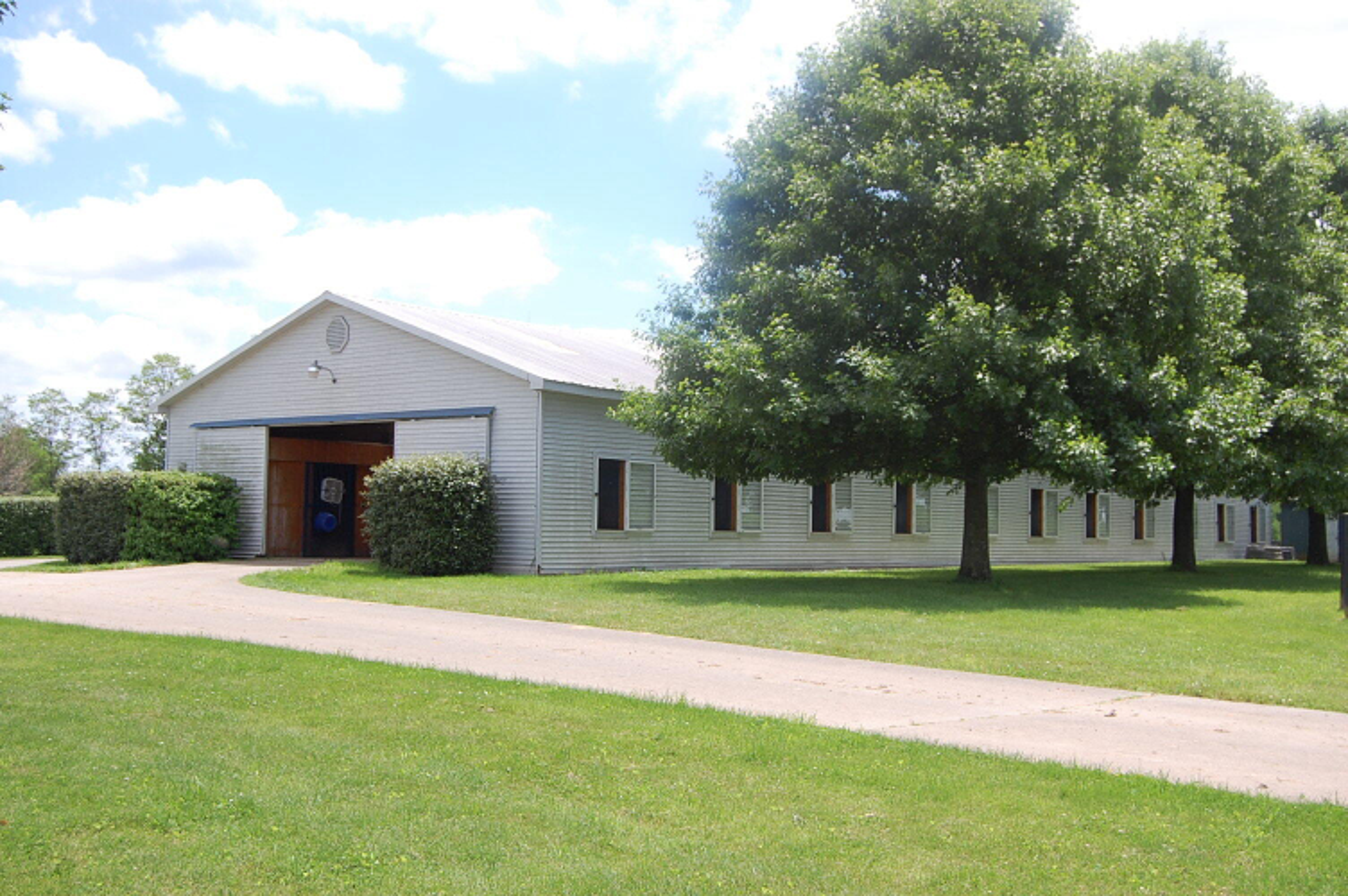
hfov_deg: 46.4
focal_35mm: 42
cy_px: 448
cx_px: 674
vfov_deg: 31.8
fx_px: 1571
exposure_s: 1/500
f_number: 6.3
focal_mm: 28
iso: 200
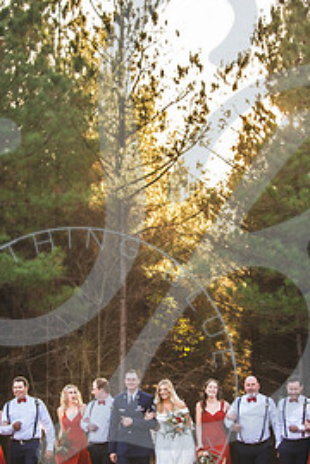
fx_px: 1614
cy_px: 256
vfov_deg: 16.4
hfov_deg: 11.0
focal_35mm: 125
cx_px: 155
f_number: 2.8
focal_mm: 75
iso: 200
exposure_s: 1/250
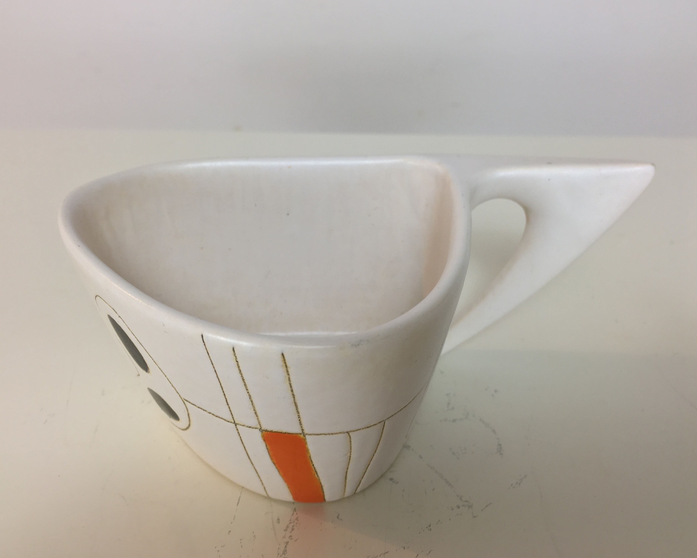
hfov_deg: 57.2
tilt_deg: -30.9
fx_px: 639
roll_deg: -0.2
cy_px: 282
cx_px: 342
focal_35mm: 31
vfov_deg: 47.1
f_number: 2.2
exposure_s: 1/33
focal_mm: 4.15
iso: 25
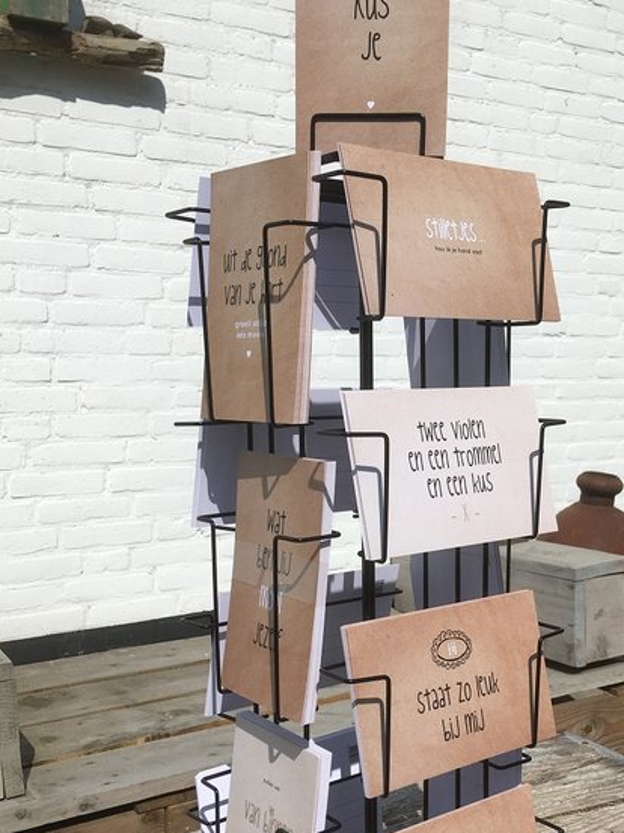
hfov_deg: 34.2
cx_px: 393
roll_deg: +0.8
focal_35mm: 42
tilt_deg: -6.7
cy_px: 481
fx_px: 1009
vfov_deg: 44.7
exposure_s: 1/3846
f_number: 2.2
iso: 25
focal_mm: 4.15
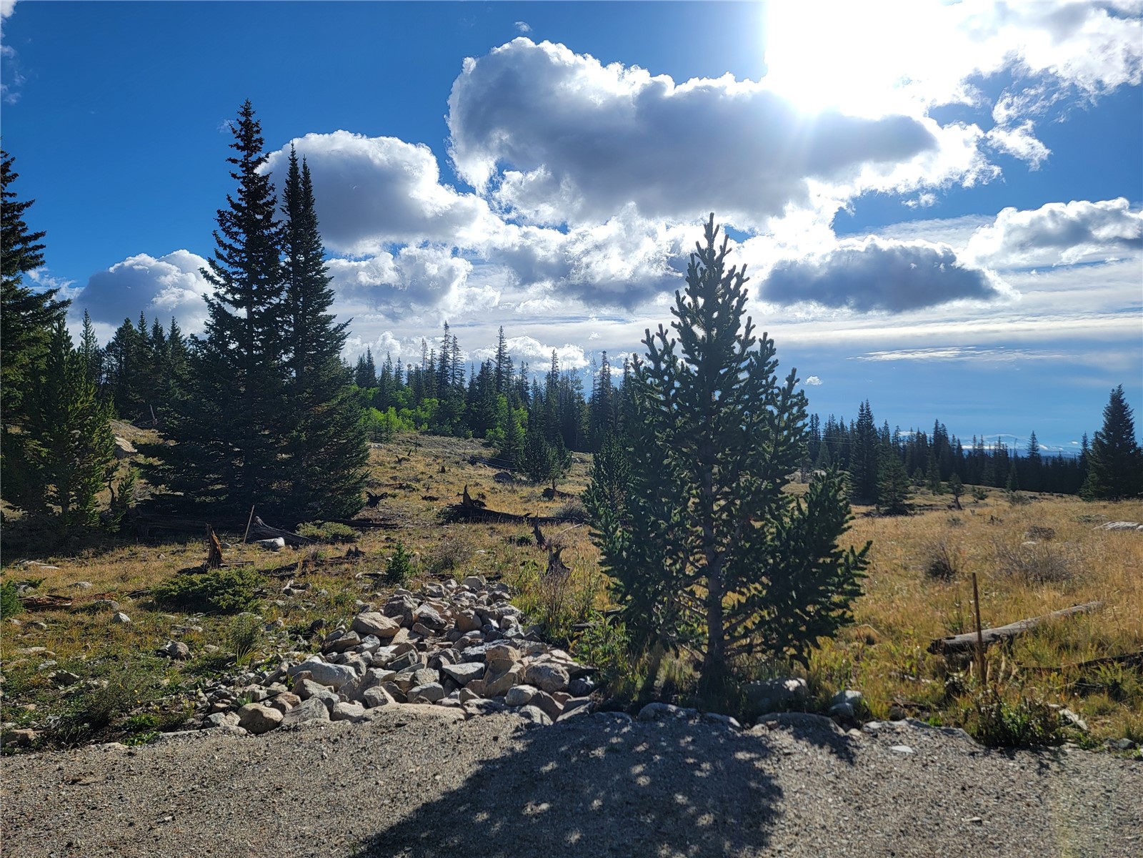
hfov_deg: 71.6
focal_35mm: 24
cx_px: 572
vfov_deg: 56.8
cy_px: 429
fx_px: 792
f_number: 1.8
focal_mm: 6.7
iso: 16
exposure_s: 1/2180
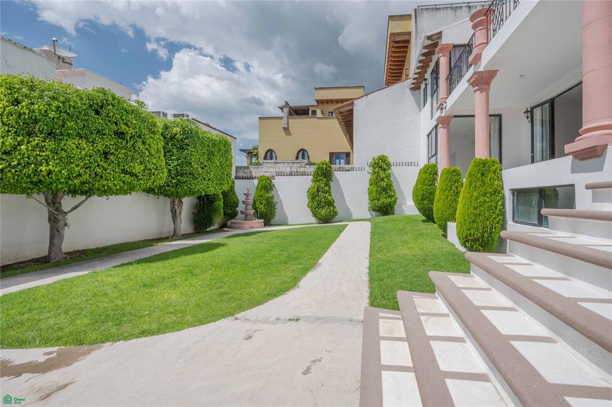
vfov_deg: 81.1
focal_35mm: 14
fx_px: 238
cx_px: 306
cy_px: 204
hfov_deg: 104.3
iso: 400
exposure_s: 1/320
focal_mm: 14
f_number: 22
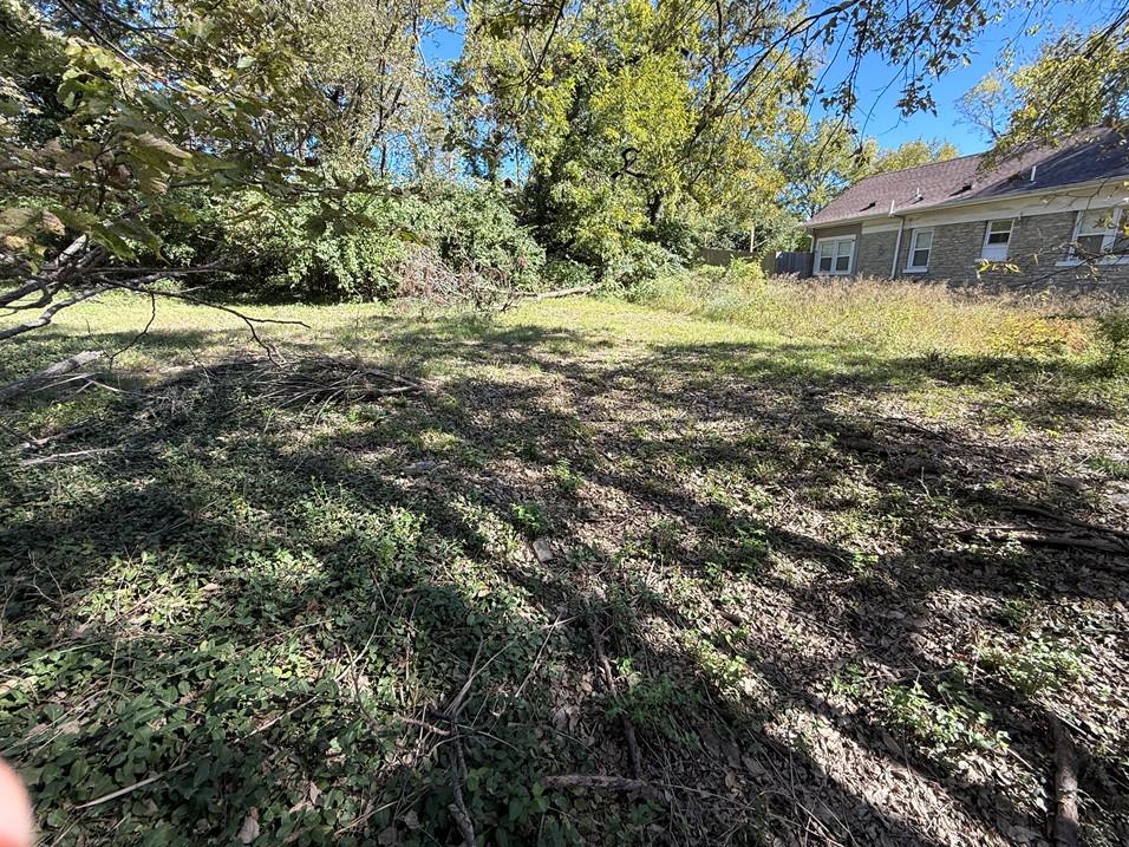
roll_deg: -0.6
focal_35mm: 15
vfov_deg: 81.7
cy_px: 398
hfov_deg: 98.2
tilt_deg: -13.2
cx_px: 567
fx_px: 489
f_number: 2.2
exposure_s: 1/336
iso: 50
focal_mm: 2.22
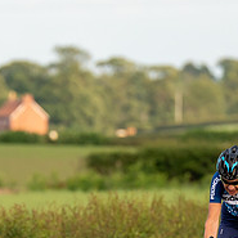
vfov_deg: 1.6
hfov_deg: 1.6
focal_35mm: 1109
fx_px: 8627
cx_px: 282
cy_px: 295
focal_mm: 200
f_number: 3.5
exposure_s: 1/1000
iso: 250
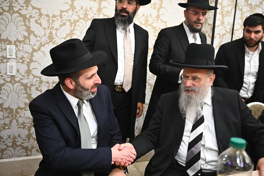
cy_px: 92
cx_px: 139
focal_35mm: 34
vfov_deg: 38.9
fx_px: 249
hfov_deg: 55.8
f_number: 2.8
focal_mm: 32
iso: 3200
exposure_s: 1/200
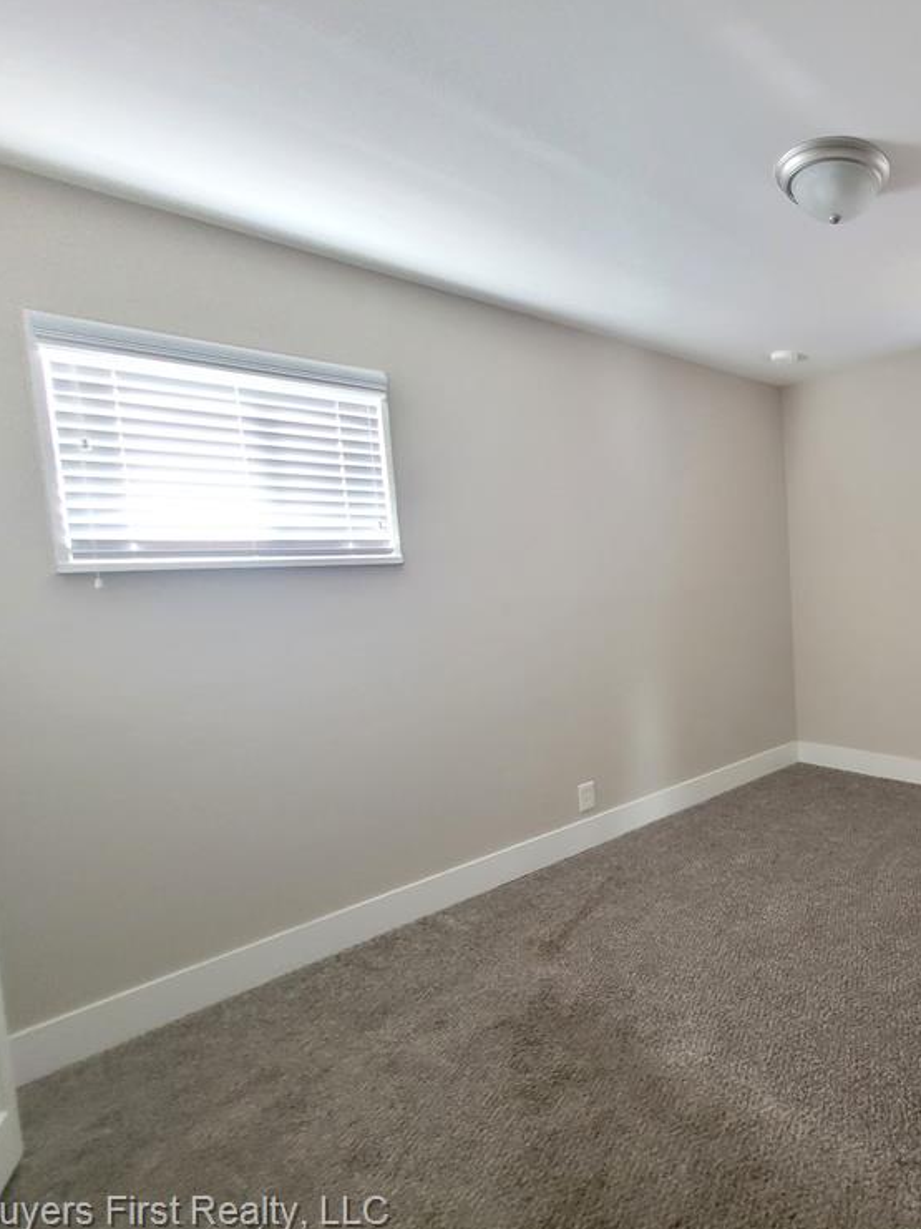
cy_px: 603
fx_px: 639
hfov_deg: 61.3
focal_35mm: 18
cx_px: 816
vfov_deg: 87.7
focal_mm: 1.74
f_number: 2.2
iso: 640
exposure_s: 1/24
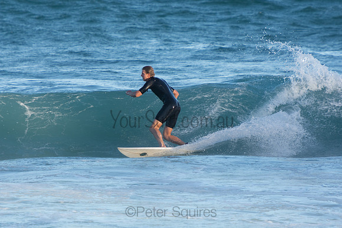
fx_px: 4561
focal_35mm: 480
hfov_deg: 4.3
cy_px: 114
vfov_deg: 2.9
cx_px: 171
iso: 360
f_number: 5.6
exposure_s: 1/640
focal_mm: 320
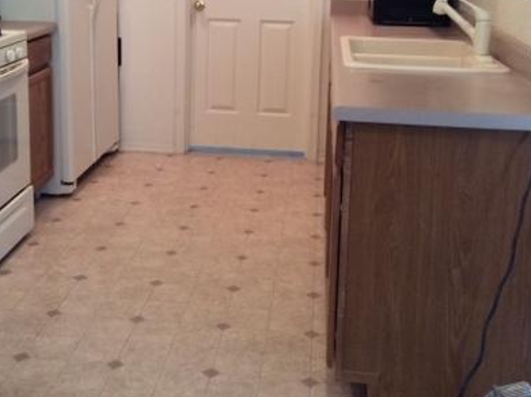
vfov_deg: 26.4
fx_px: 827
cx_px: 220
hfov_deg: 35.5
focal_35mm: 54
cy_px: 77
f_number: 2.4
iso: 100
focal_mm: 3.3
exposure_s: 1/24
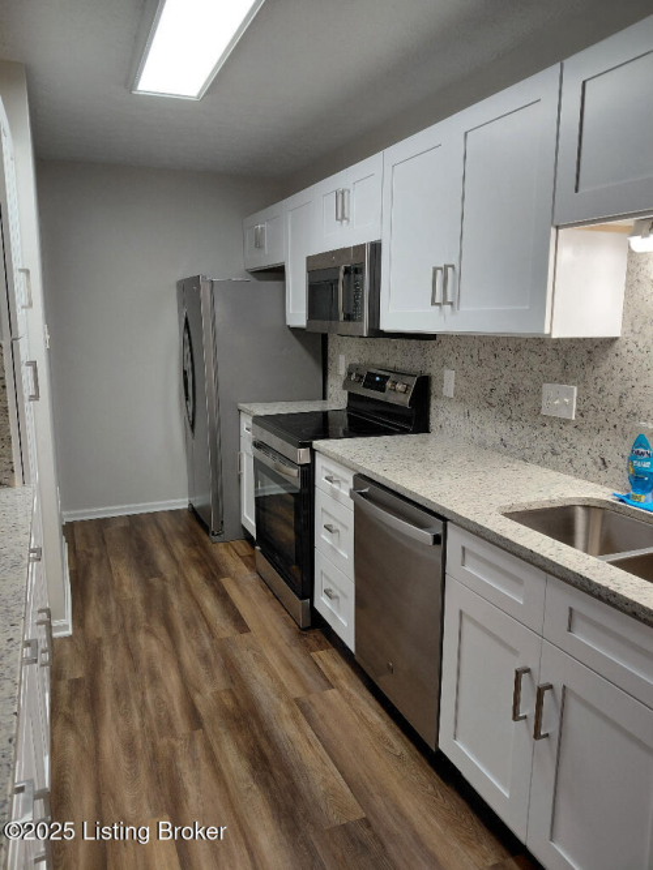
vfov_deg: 69.4
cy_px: 435
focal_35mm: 25
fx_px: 629
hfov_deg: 54.9
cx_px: 326
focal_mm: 4.69
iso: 160
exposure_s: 1/120
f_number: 1.8
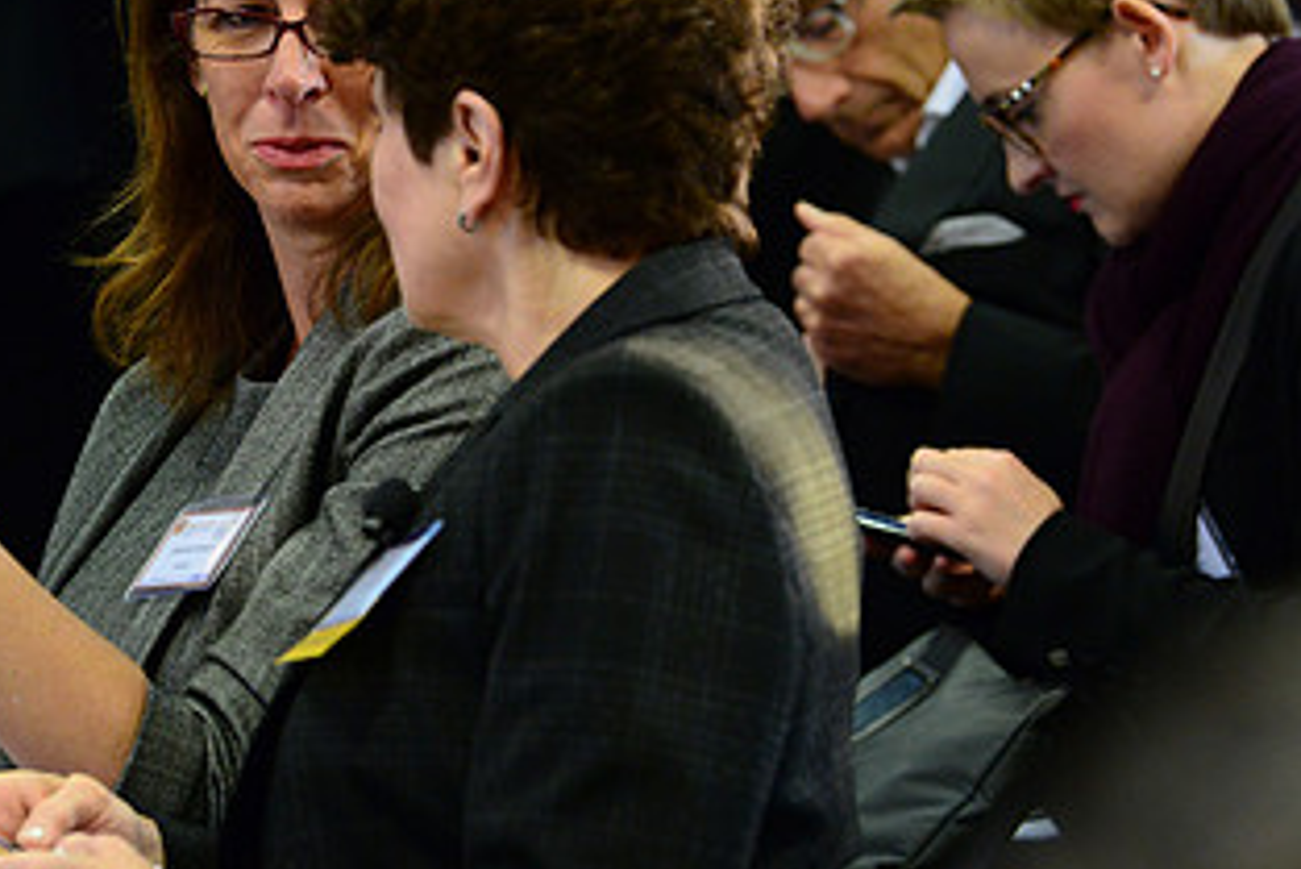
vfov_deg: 6.1
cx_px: 150
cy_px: 376
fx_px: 8171
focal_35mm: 226
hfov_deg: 9.1
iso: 3200
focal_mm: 122
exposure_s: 1/160
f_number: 4
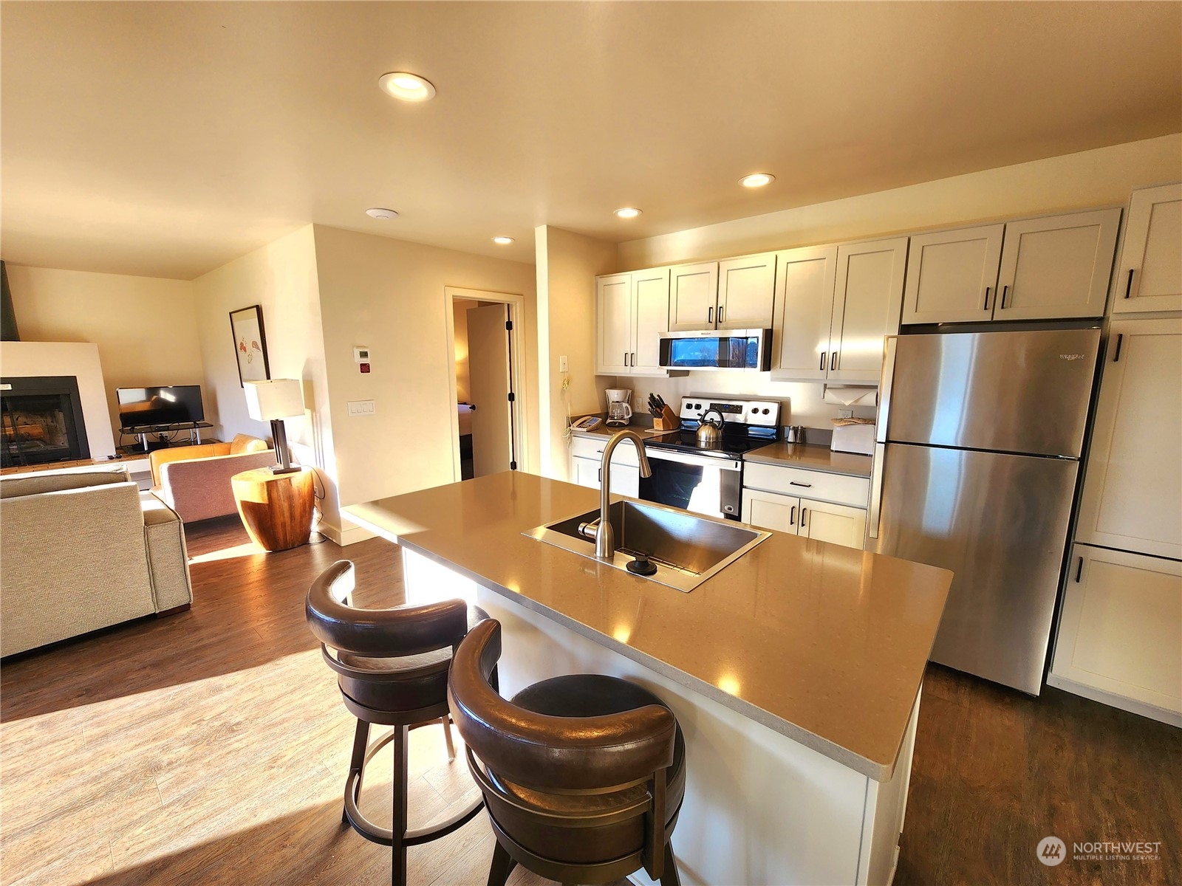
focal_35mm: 13
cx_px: 591
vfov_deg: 89.9
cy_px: 443
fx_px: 444
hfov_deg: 106.2
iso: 80
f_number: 2.2
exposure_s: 1/120
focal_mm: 2.2
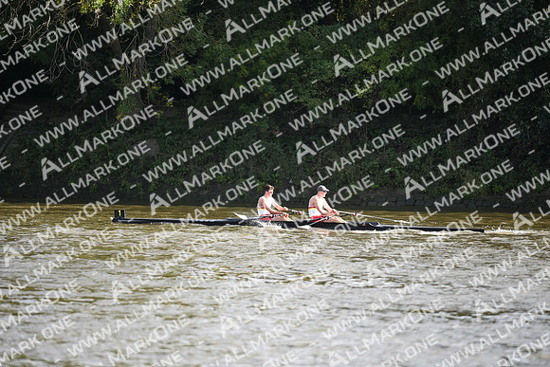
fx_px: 4584
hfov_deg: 6.9
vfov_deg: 4.6
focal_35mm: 300
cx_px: 275
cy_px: 184
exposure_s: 1/1600
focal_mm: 300
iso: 640
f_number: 4
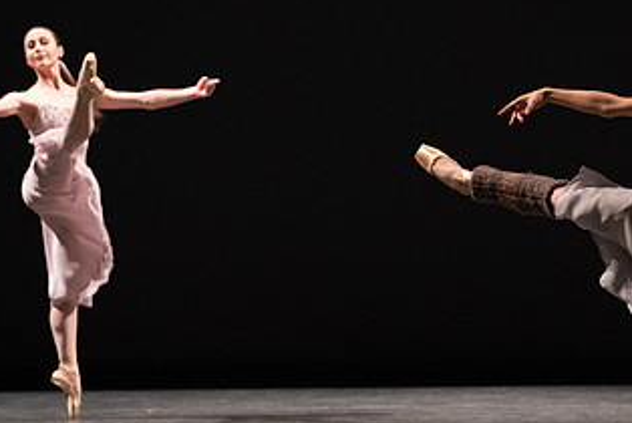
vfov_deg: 3.7
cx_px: 558
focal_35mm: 369
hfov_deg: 5.6
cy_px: 184
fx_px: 6484
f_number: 5
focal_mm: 200
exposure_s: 1/400
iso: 12800
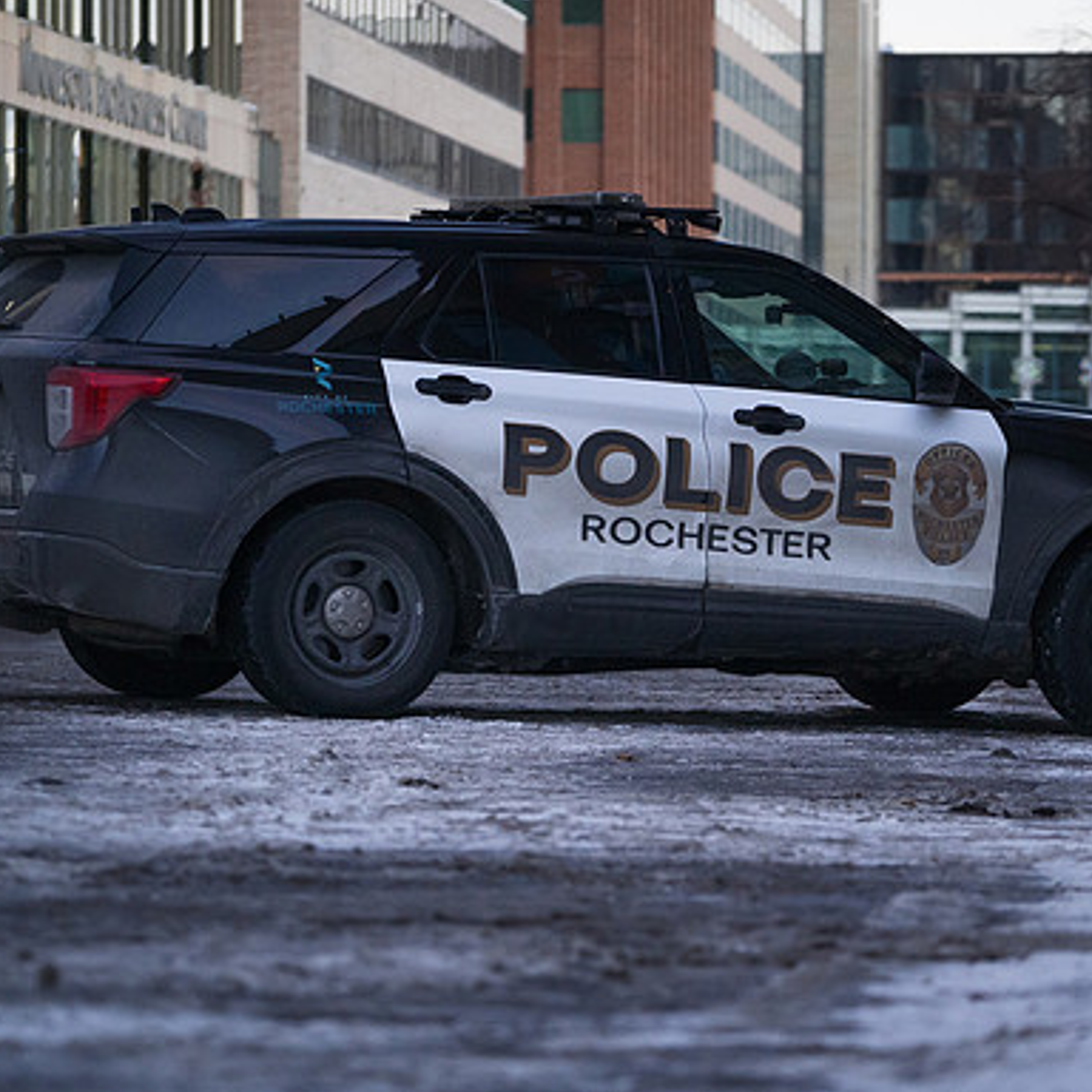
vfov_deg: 9.7
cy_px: 557
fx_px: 6424
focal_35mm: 180
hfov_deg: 9.7
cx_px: 635
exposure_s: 1/2000
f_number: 4
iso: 6400
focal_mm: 134
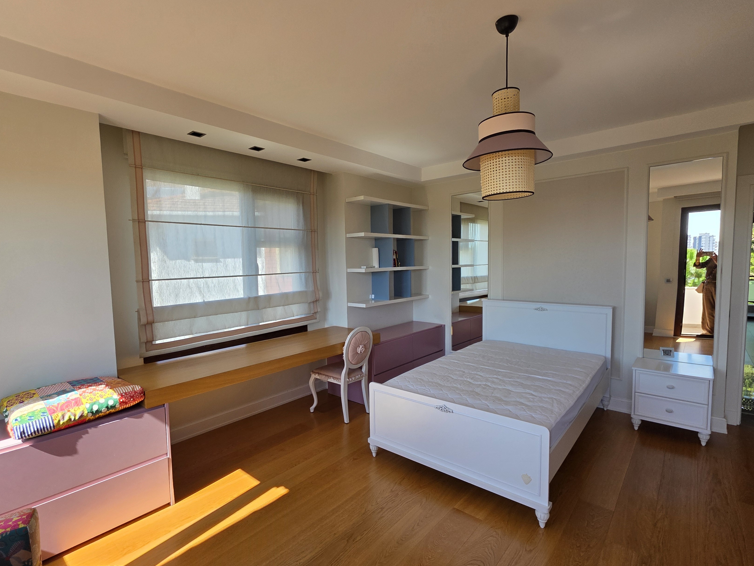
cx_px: 364
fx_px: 349
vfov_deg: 78.1
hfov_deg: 94.5
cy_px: 295
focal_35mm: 16
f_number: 1.9
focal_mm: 2.2
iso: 40
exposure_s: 1/307
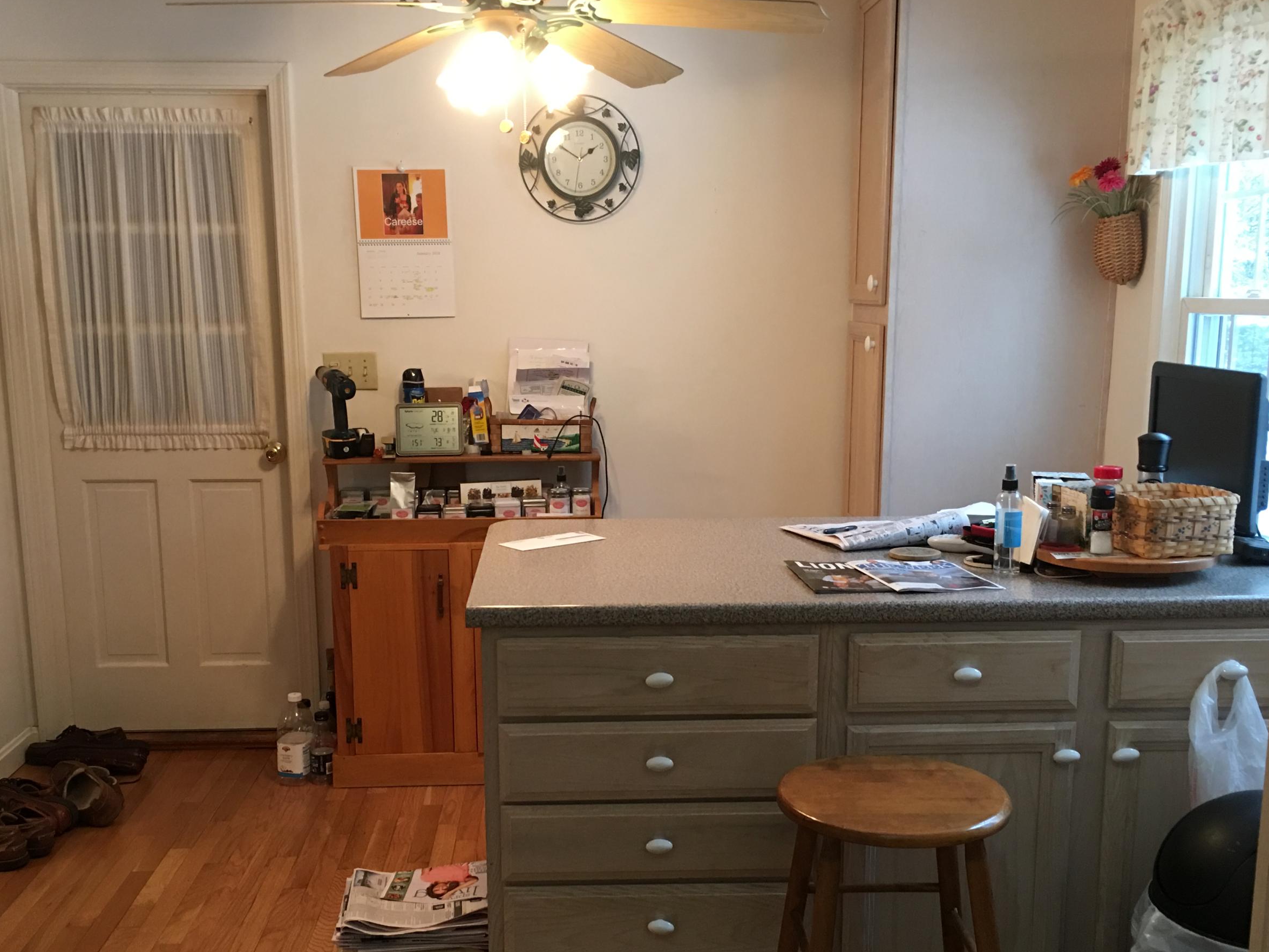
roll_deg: +0.0
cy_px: 576
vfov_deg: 38.5
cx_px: 627
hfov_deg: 50.1
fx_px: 1357
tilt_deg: -10.8
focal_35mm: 37
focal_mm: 4.15
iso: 64
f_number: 2.2
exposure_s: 1/15
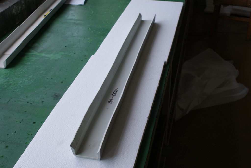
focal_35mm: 45
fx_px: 314
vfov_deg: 29.9
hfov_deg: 43.6
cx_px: 126
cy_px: 84
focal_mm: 30
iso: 100
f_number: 6.3
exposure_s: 1/60
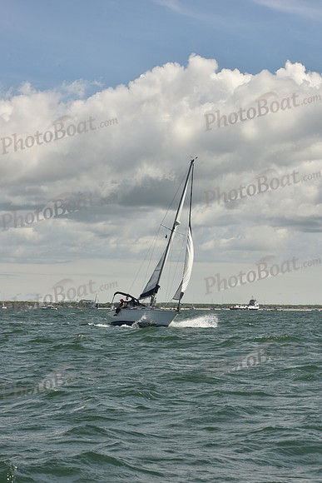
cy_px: 242
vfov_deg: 20.8
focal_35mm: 98
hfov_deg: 14.0
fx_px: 1314
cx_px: 161
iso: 320
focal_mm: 98
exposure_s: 1/800
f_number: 13
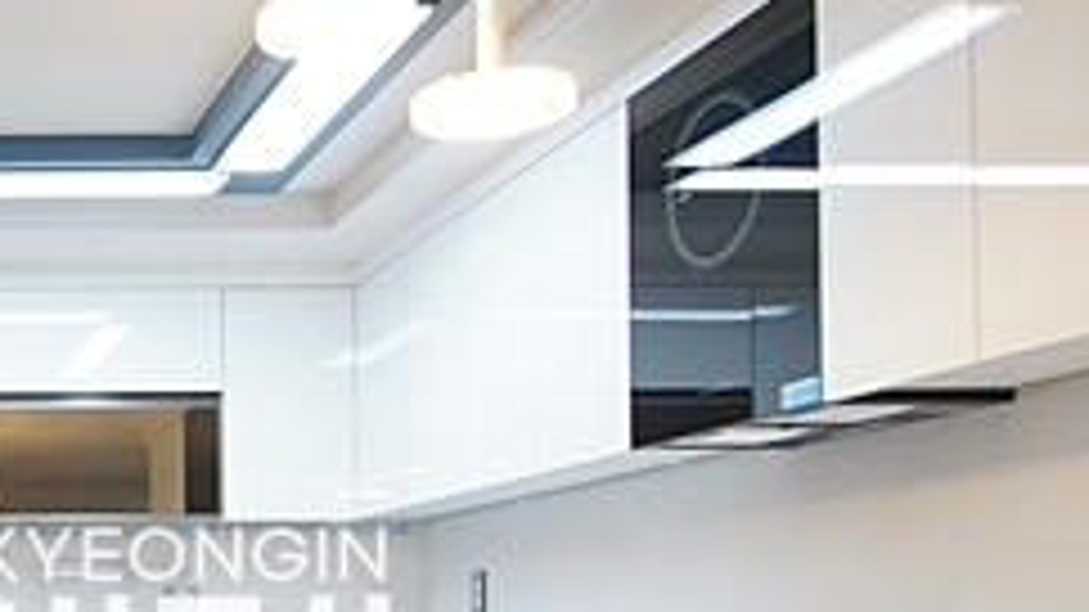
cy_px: 585
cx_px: -166
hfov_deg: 33.6
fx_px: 1501
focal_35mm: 52
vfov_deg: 22.3
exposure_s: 1/100
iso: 800
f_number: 3.5
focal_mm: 10
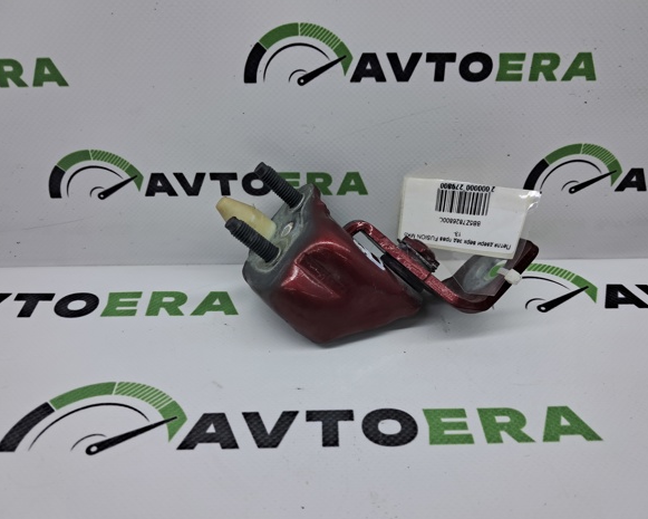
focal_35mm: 29
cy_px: 266
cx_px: 333
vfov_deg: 50.0
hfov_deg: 60.4
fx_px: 556
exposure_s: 1/100
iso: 50
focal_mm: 4
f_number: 1.8
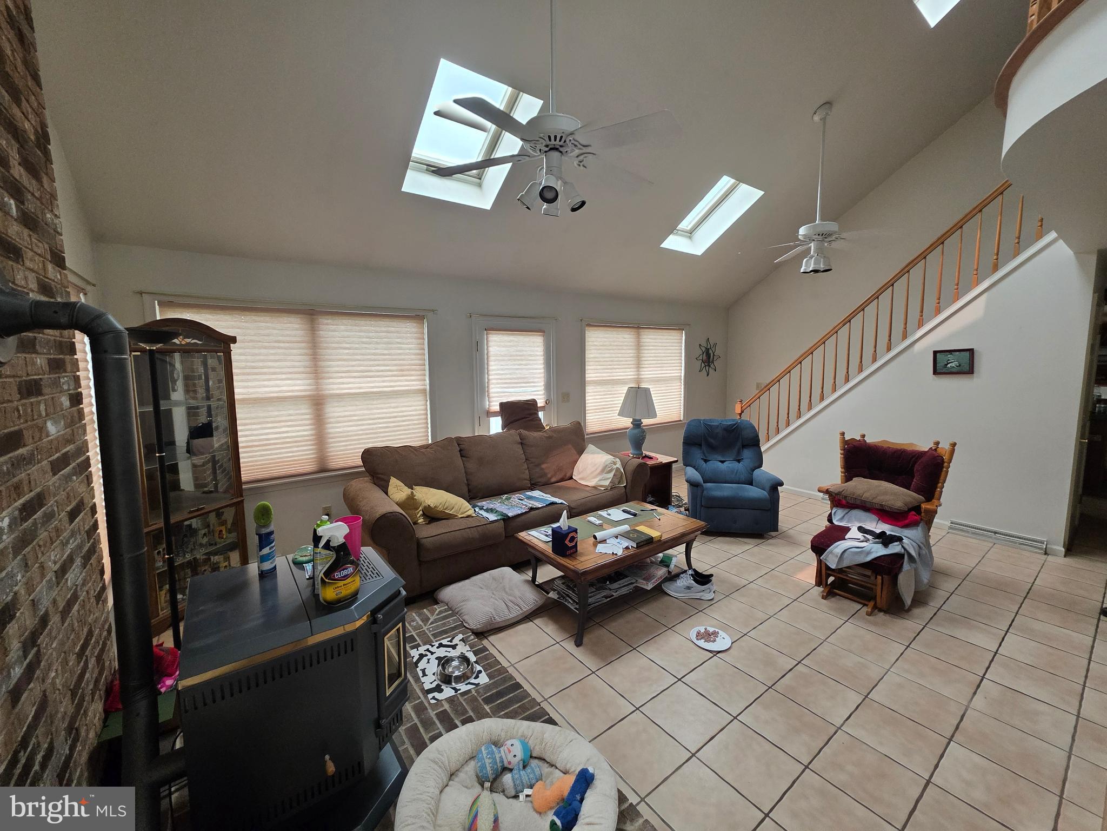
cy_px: 416
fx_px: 416
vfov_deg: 89.9
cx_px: 554
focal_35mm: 13
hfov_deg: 106.2
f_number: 1.9
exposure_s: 1/359
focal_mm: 2.2
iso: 320
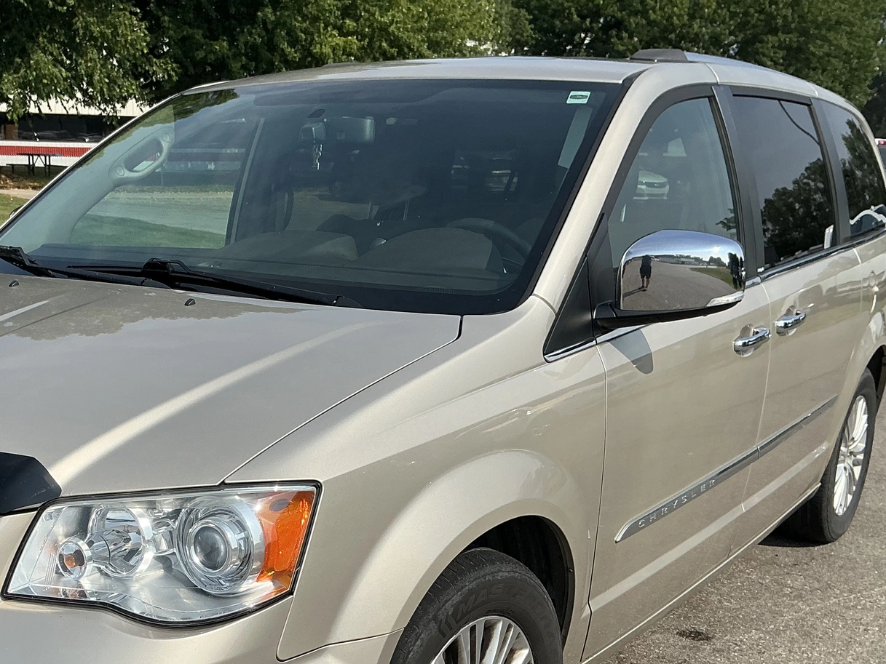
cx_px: 285
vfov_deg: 30.9
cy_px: 516
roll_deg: -1.9
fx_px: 1177
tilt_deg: -16.8
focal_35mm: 46
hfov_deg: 40.6
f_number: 1.8
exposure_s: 1/2320
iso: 25
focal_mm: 3
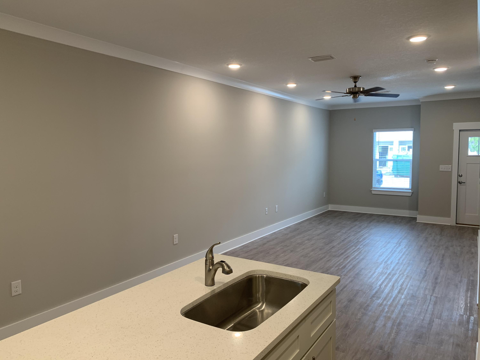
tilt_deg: -4.9
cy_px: 180
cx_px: 240
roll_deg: +0.8
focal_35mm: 26
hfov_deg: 67.3
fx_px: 361
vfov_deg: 53.1
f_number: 1.8
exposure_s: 1/60
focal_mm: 4.25
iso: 64
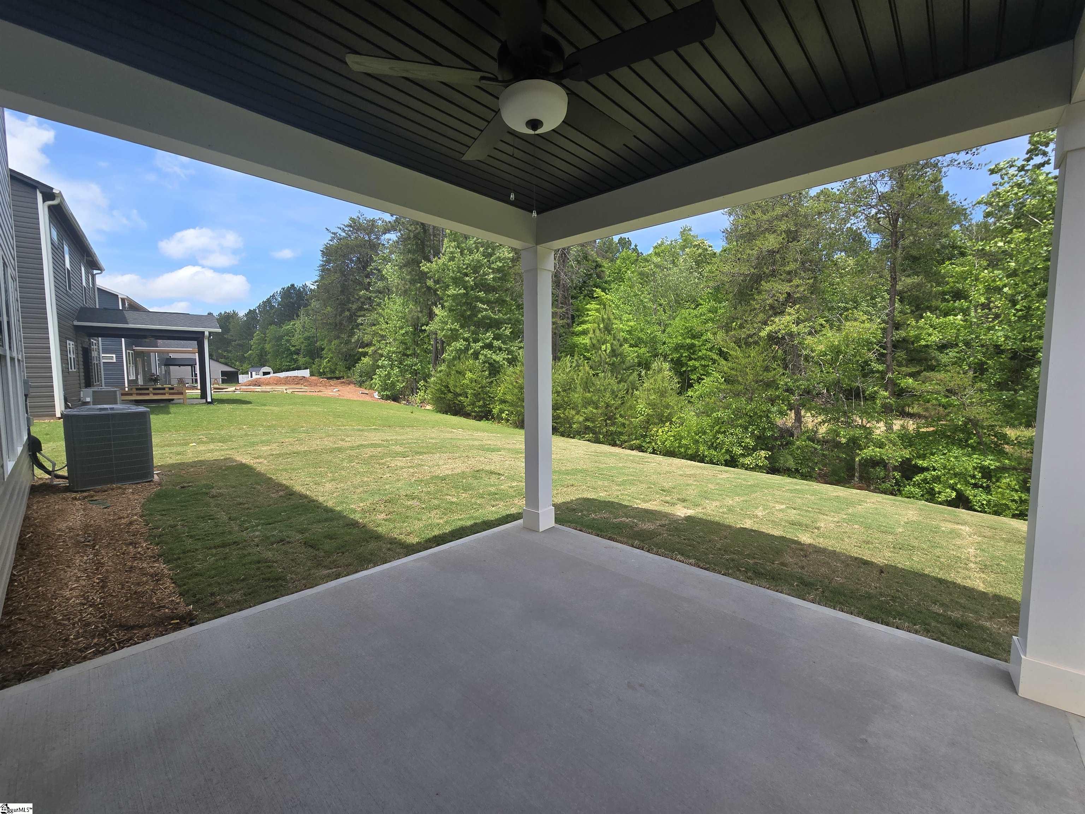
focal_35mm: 13
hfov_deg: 106.2
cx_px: 542
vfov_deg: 89.9
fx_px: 407
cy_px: 407
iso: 50
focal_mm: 2.2
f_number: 2.2
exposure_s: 1/1148
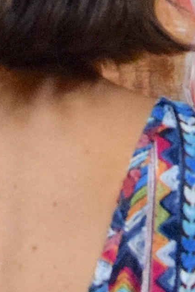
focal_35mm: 363
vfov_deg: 5.6
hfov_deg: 3.8
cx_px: 141
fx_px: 2951
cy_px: -301
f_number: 5.6
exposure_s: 1/320
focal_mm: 34
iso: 4000
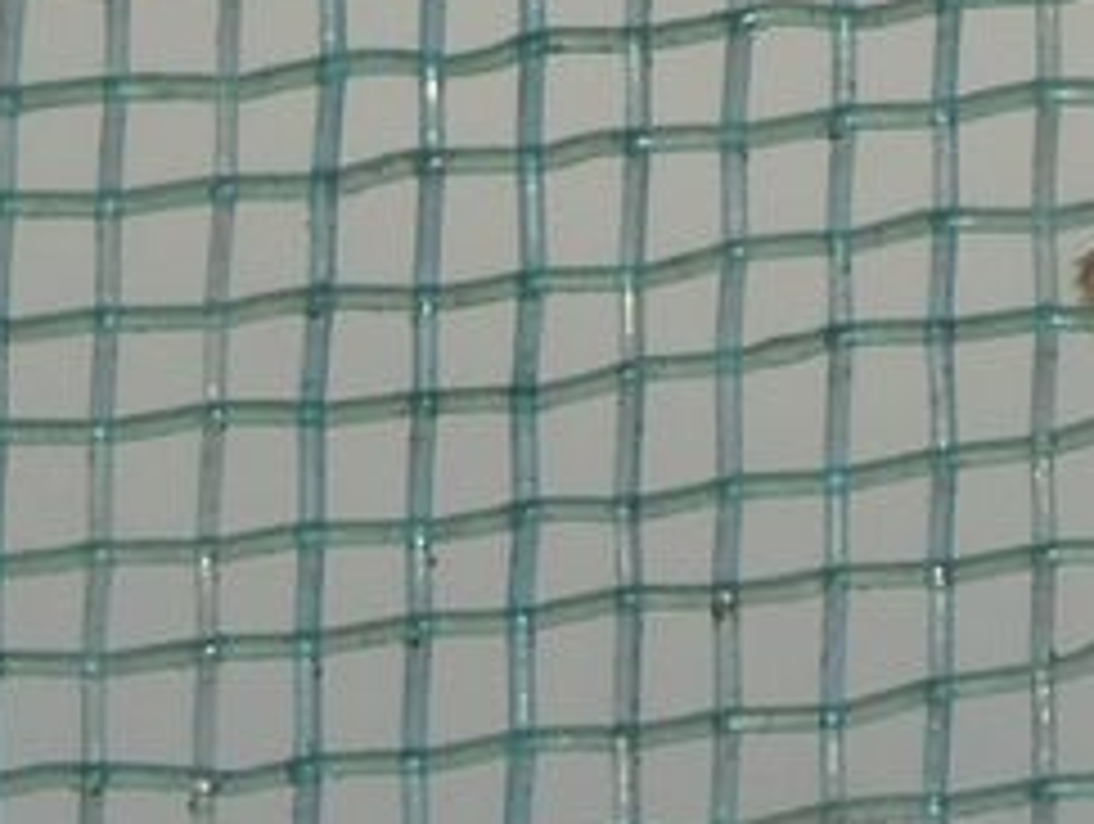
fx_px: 15635
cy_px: 513
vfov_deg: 3.0
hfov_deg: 4.0
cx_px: 1799
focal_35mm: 494
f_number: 5.3
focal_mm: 25.2
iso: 80
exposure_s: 1/250
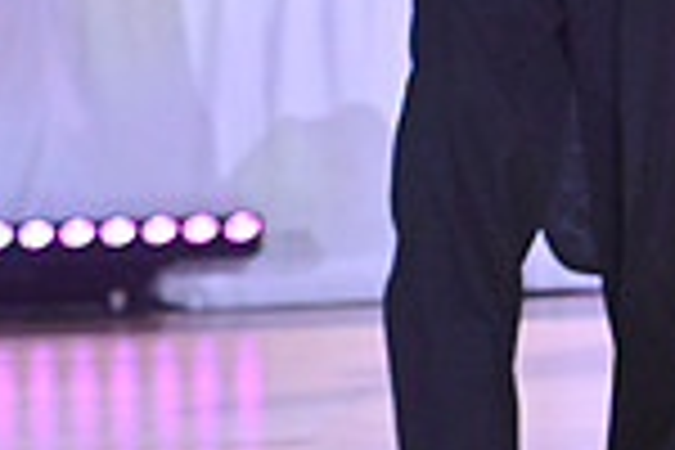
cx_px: 1184
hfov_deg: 4.4
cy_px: -232
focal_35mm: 463
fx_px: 8681
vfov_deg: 3.0
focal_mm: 120
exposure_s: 1/400
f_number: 4
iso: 4000
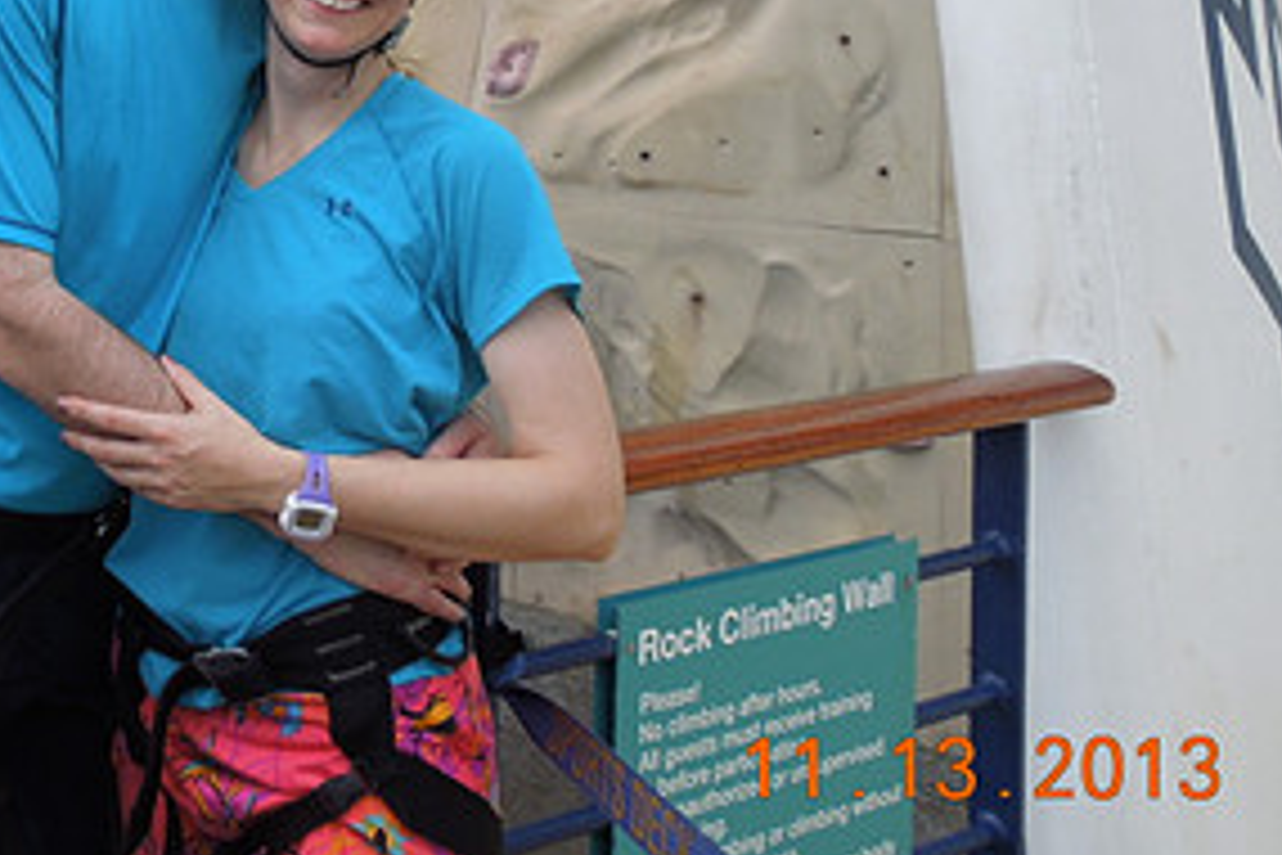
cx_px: 31
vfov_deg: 24.4
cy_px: -2
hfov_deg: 34.5
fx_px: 1887
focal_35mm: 53
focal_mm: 4.5
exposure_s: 1/250
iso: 100
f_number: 3.3
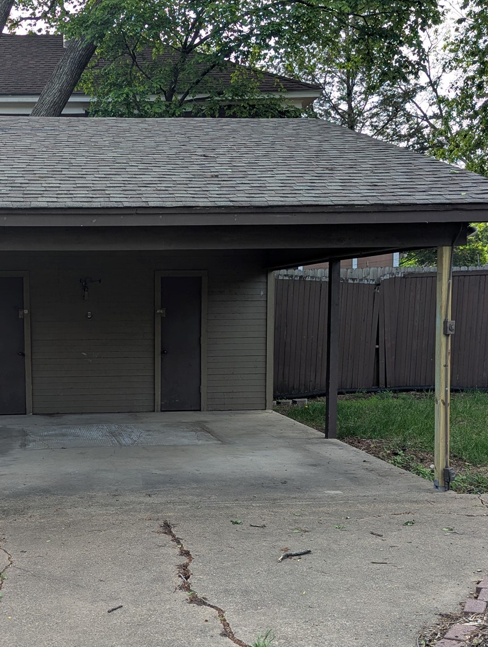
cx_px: 118
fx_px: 806
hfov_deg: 33.0
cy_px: 386
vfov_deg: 43.6
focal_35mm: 43
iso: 26
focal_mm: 6.81
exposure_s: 1/371
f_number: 1.85
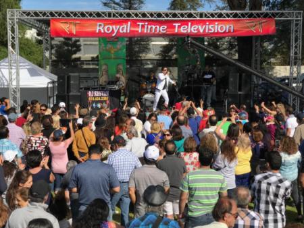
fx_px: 501
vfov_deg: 25.7
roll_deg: +0.4
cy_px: 114
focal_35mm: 57
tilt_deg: -4.5
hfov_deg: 33.8
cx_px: 152
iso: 20
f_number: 2.8
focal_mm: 6.6
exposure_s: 1/791
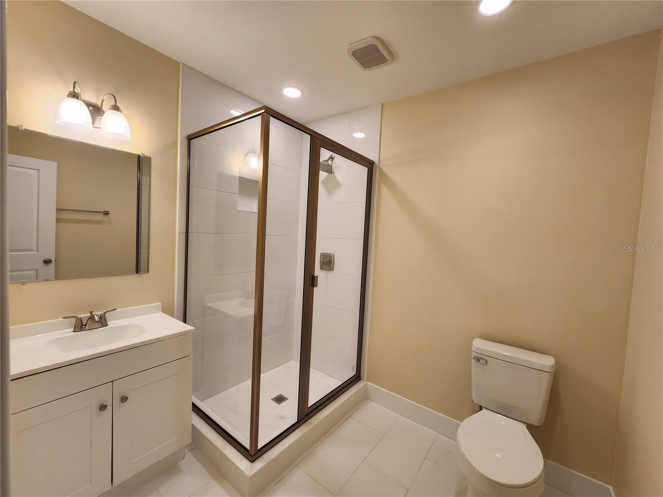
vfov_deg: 89.9
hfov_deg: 106.2
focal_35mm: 13
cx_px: 332
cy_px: 248
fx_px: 249
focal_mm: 2.2
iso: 80
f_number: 2.2
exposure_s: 1/60
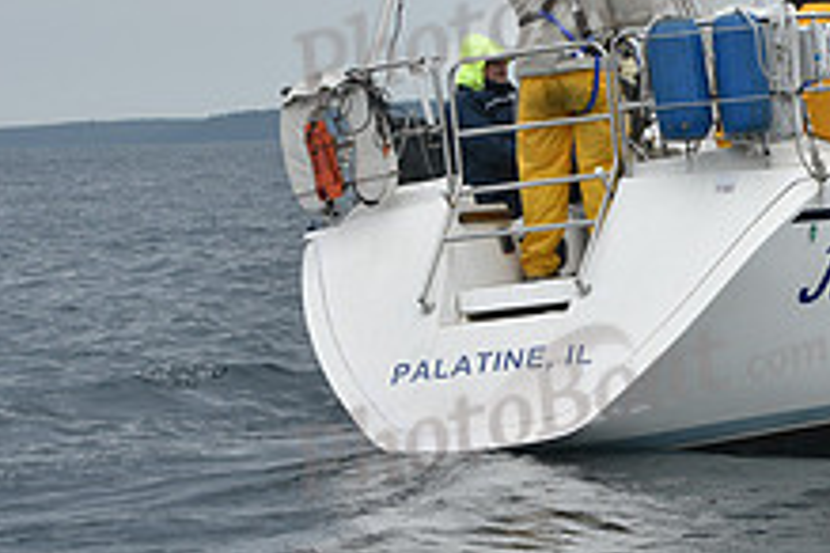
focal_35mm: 185
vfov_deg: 7.4
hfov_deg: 10.9
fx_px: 4265
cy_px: 153
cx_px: 1027
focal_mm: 70
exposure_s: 1/800
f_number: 8
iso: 250
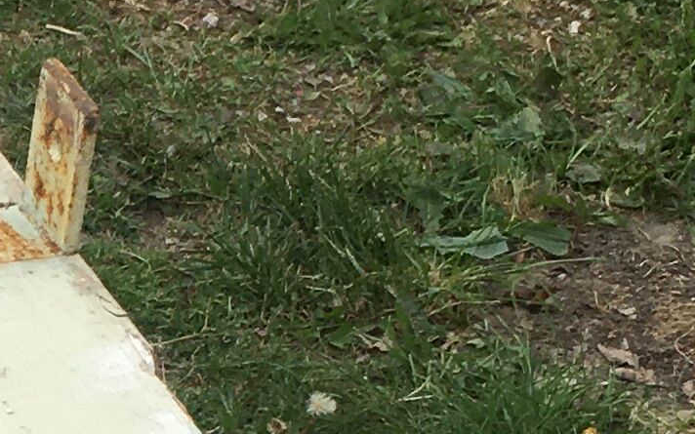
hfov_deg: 11.6
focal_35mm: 174
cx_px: -297
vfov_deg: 7.5
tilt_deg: -36.9
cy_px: 496
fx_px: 3296
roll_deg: -4.7
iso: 25
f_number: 2.2
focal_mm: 4.15
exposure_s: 1/938
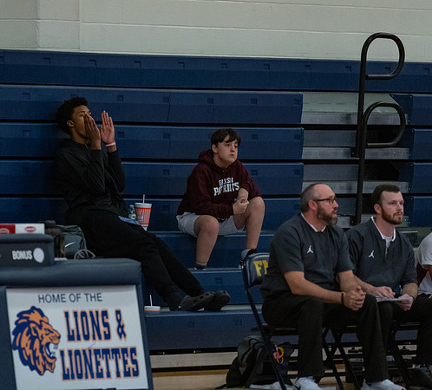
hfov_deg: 5.9
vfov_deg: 5.3
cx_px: 140
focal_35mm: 313
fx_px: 4207
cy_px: 166
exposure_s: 1/1000
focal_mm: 200
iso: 4000
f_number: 2.8
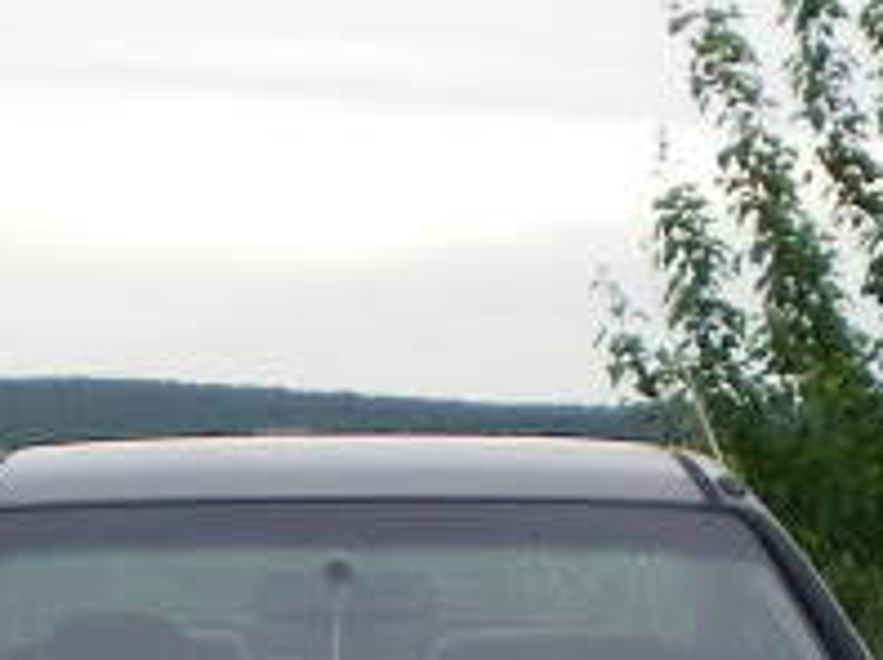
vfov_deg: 8.1
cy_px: 1012
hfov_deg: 11.1
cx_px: 268
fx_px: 4535
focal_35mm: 178
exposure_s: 1/160
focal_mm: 7.4
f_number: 3.5
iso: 64
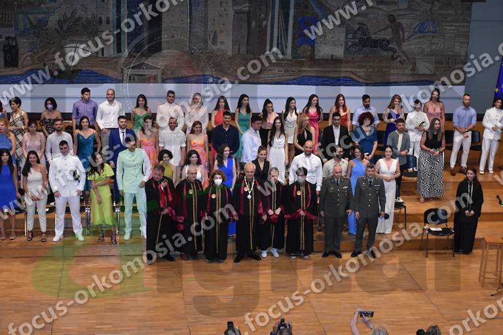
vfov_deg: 21.6
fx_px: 880
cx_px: 252
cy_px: 168
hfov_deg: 31.9
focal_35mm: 63
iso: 2200
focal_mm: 42
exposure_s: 1/250
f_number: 4.5
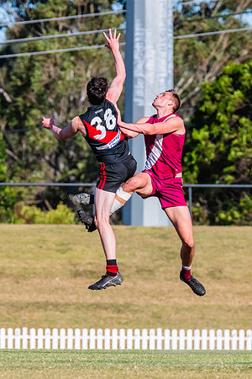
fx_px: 8968
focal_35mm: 854
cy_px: 203
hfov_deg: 1.6
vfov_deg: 2.4
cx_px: 128
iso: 800
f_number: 10
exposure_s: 1/1600
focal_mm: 420
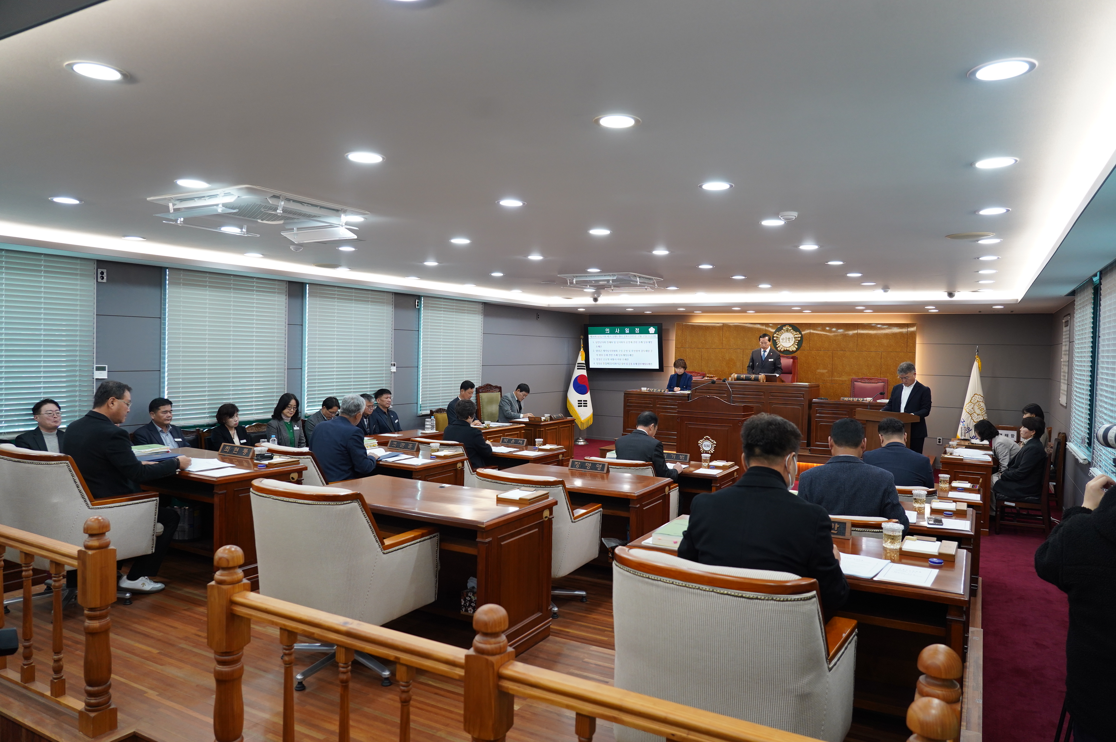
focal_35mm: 24
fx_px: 743
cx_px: 558
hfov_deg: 73.8
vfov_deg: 53.0
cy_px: 371
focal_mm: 24
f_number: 4
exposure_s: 1/160
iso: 1250
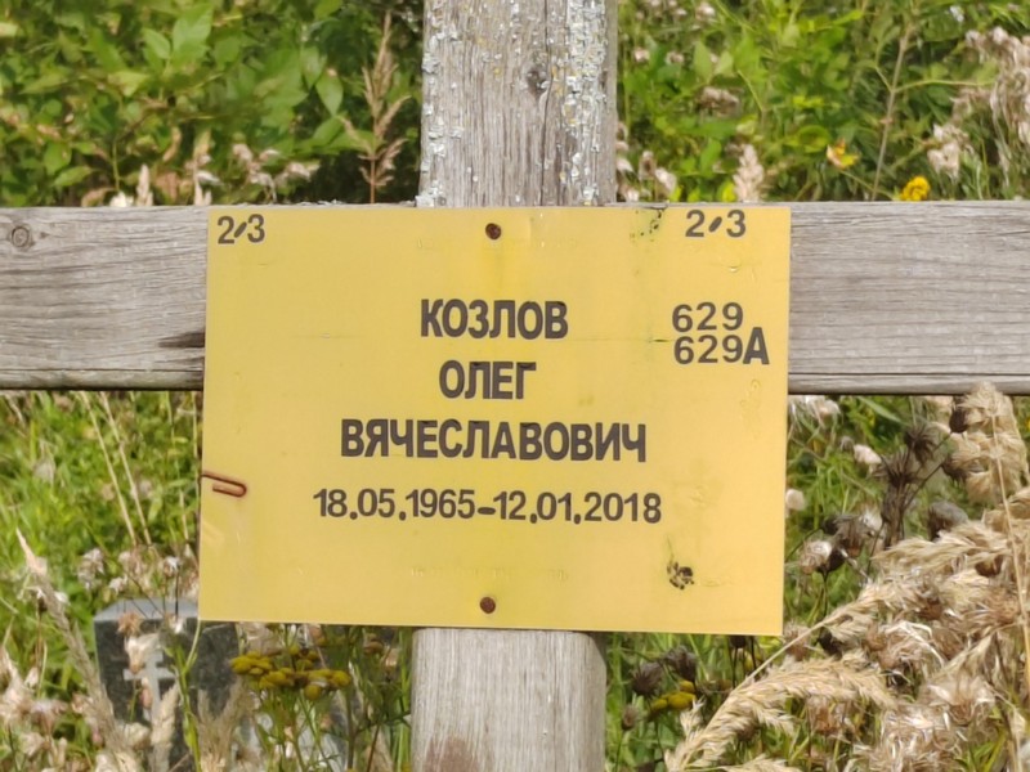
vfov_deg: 10.7
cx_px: 515
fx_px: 4136
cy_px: 386
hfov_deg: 14.2
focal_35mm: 139
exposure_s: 1/920
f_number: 1.9
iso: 100
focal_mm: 5.52
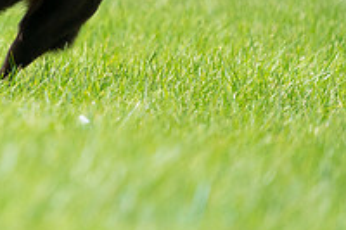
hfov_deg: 1.2
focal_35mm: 1740
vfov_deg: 0.8
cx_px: -118
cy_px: -61
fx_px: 16709
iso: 1600
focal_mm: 600
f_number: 6.3
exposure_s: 1/4000
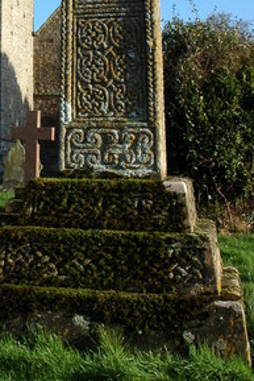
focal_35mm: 73
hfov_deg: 18.2
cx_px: -9
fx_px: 772
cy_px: 18
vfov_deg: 26.5
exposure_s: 1/160
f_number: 9
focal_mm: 22
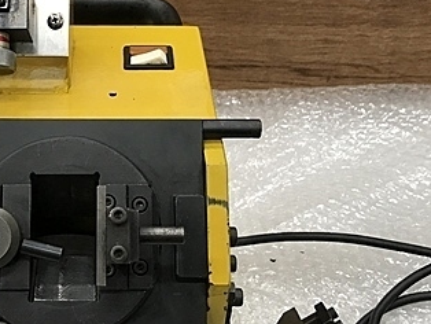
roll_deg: -0.9
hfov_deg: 33.1
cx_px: 111
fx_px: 710
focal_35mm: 57
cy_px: 144
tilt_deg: -40.3
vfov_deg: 25.7
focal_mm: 3.99
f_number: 1.8
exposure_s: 1/30
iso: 32
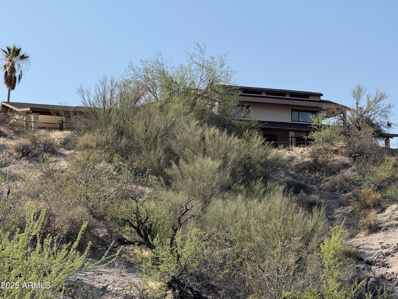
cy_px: 150
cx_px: 199
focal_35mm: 120
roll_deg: +0.1
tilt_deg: +8.5
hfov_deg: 16.4
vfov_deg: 12.3
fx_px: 1380
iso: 50
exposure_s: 1/1577
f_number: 2.8
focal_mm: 15.66
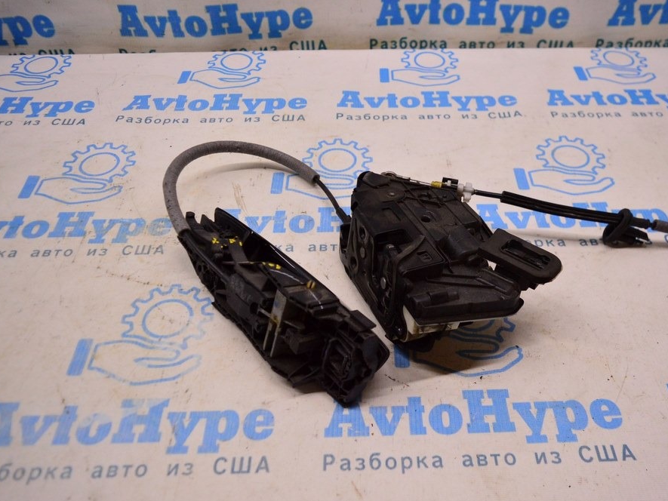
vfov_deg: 46.8
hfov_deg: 59.8
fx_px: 579
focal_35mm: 30
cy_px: 256
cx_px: 368
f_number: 4
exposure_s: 1/400
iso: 1600
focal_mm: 18
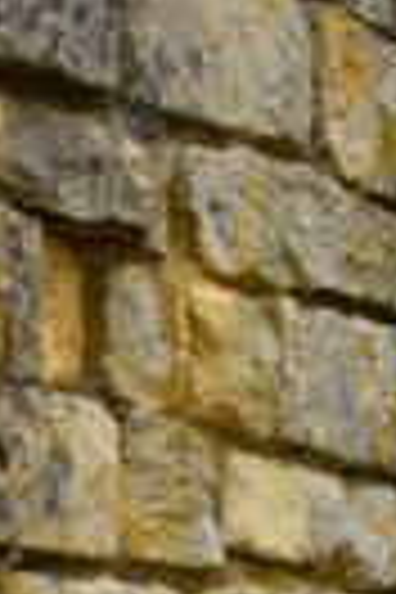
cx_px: 634
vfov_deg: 9.1
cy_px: 1557
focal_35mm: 197
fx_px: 3250
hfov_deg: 6.8
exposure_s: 1/50
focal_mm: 18
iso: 200
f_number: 16
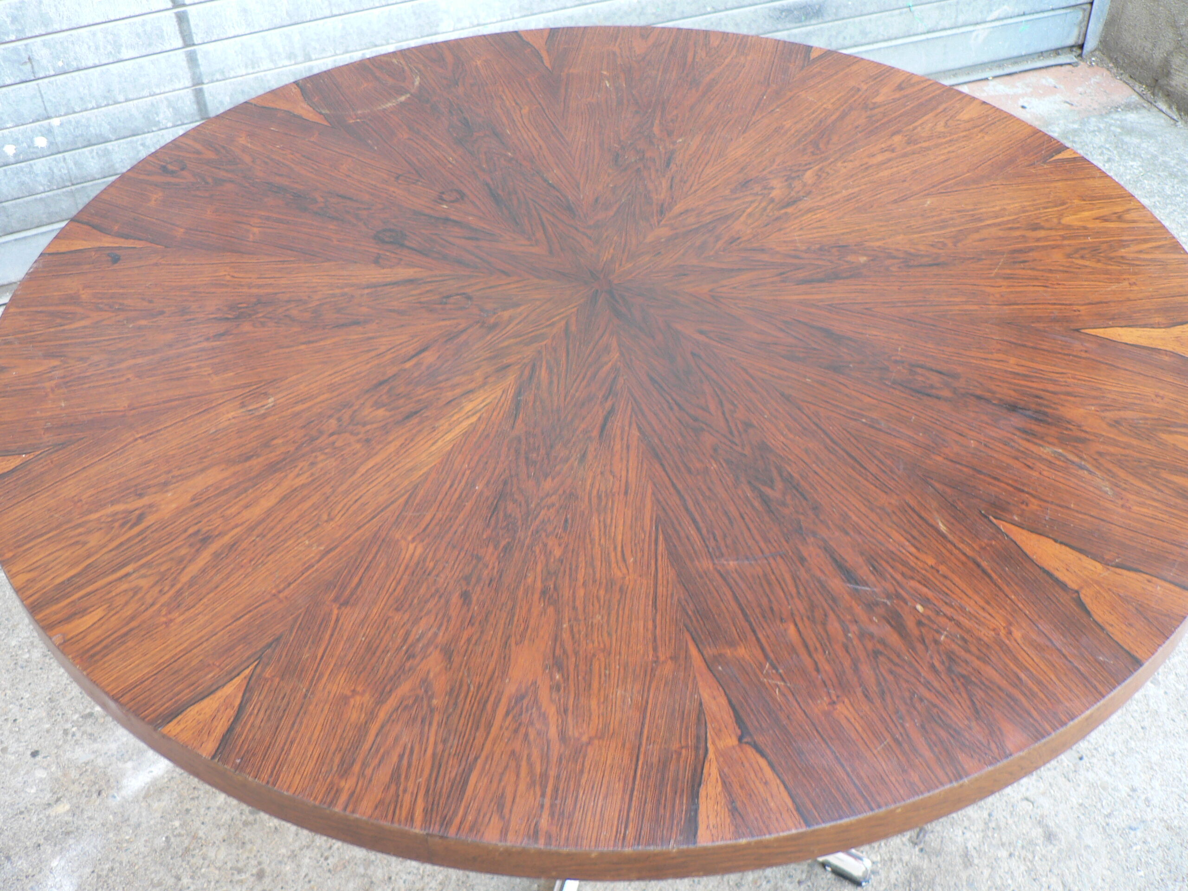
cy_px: 446
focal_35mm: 36
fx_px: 1235
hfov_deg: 51.4
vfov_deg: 39.7
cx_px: 594
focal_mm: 6
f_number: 2.8
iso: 80
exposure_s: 1/30
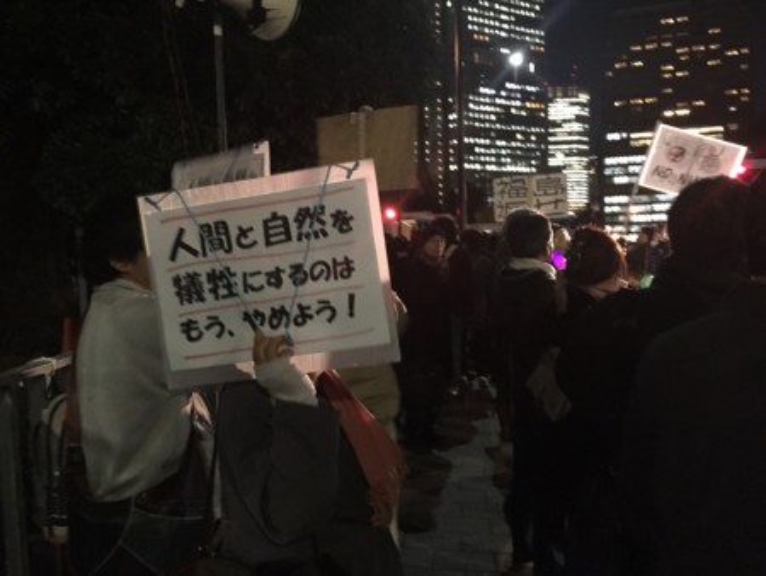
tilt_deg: -3.5
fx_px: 642
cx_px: 383
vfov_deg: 48.3
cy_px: 288
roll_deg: +1.6
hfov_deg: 61.6
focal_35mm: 29
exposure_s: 1/15
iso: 640
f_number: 2.2
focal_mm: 4.15
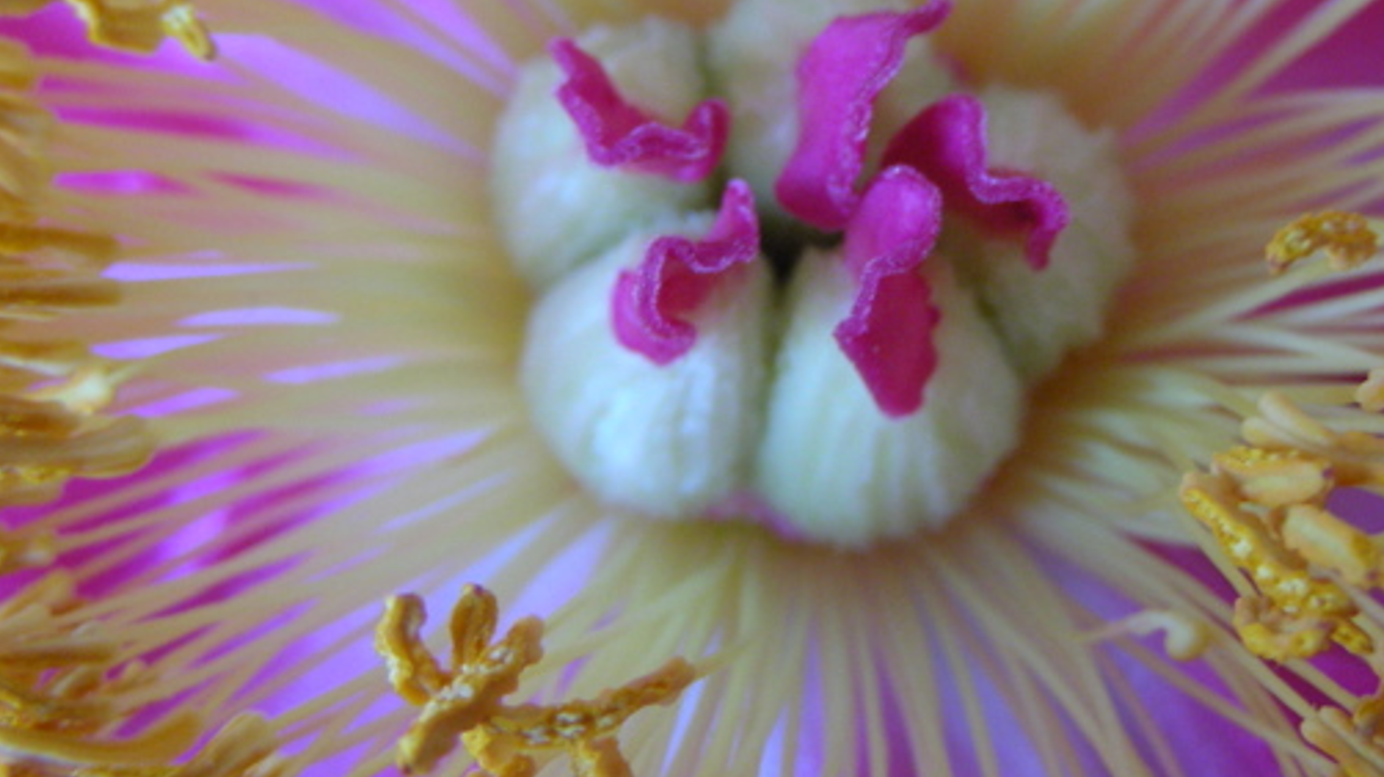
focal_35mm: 57
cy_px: 168
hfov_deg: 36.5
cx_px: 816
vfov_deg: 20.8
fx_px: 2091
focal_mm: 6.8
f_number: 3.5
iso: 200
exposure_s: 1/23.6
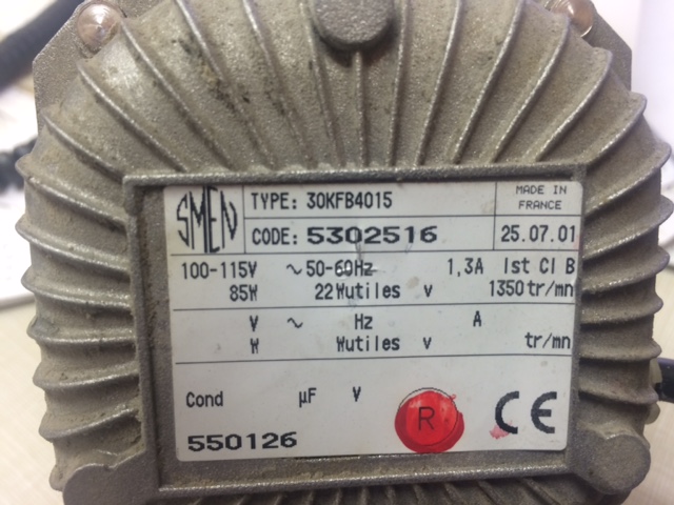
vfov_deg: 48.2
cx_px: 337
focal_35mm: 29
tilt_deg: -44.7
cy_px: 252
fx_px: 565
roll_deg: -2.0
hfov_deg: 61.7
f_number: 2.2
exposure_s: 1/30
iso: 40
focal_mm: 4.15
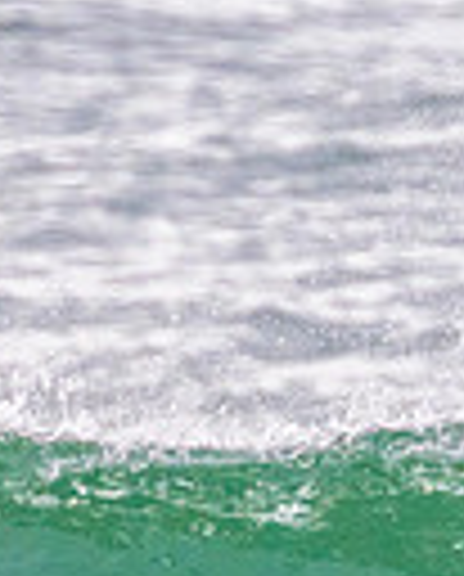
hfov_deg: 0.4
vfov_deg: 0.5
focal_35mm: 4270
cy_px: 529
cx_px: 799
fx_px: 73038
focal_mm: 800
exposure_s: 1/2000
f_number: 11
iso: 2800
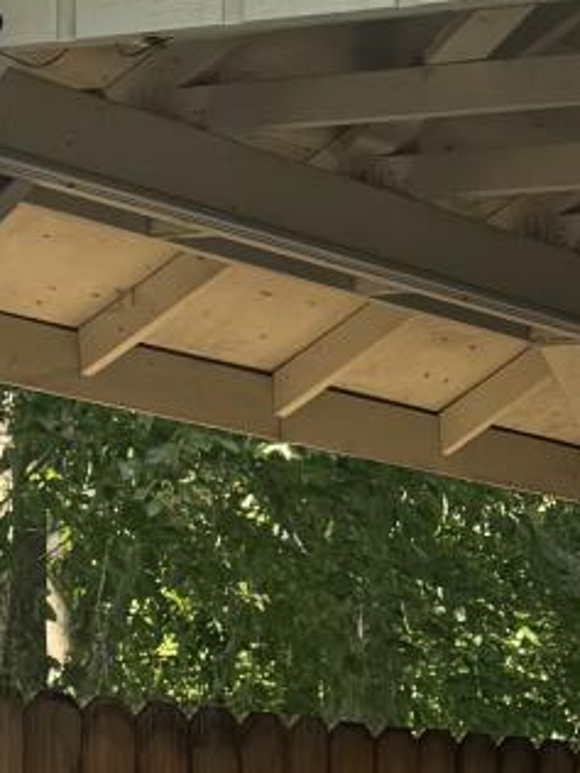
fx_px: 3396
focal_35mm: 152
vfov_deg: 12.8
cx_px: 1441
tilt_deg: +4.2
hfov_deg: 8.8
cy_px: 851
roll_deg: -0.7
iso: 80
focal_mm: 6.76
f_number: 1.78
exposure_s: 1/430
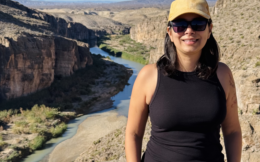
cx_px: 130
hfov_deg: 30.2
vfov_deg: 19.1
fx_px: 482
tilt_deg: -12.0
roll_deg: +1.2
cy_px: 110
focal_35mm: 68
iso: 64
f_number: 1.78
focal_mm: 6.76
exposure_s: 1/4310
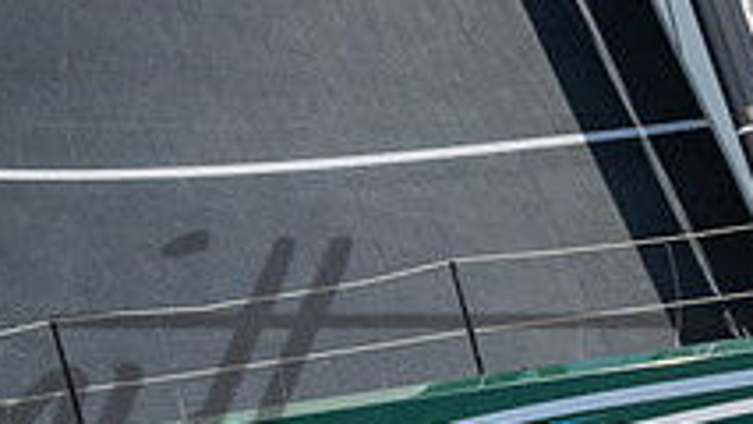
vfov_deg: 1.6
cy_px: 52
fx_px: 14841
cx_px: 342
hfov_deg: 2.9
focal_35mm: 743
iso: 320
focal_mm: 120
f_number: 8
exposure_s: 1/640
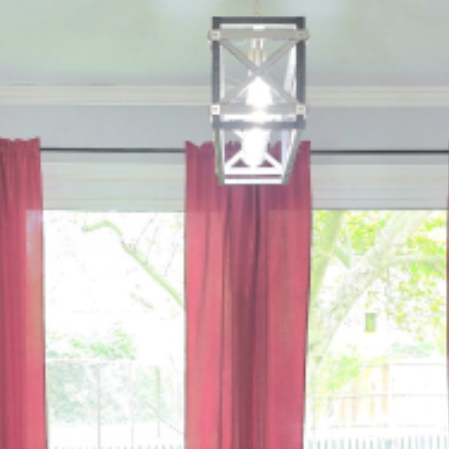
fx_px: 1057
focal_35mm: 72
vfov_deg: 23.5
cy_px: 382
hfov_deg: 24.0
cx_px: 242
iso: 125
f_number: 1.7
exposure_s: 1/22.1
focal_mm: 6.3
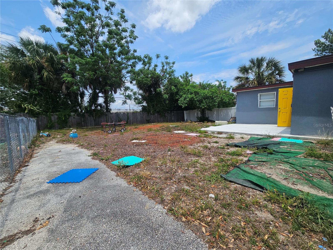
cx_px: 166
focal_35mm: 13
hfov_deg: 106.2
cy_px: 125
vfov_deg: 89.9
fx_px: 125
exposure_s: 1/2628
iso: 50
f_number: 2.2
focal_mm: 2.2
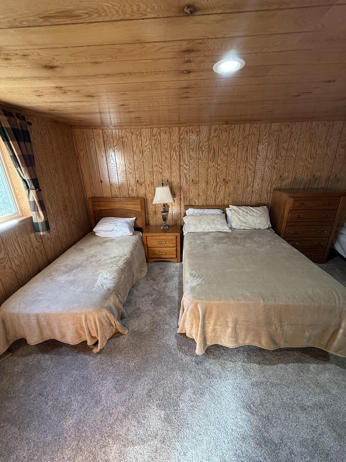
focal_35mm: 14
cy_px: 231
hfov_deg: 85.7
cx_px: 173
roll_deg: +1.7
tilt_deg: -21.1
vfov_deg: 102.1
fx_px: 187
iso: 250
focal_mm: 2.22
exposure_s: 1/60
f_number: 2.2
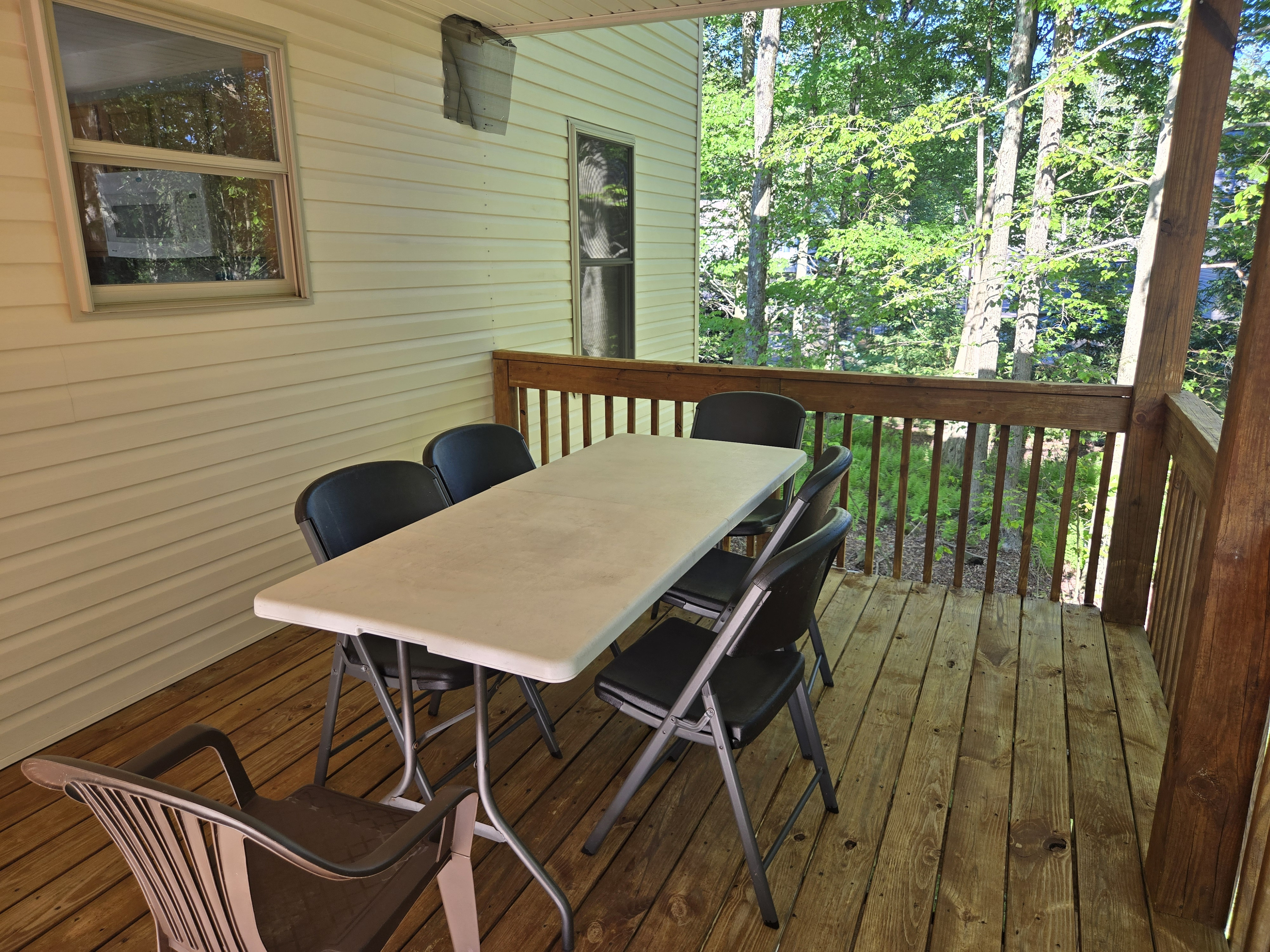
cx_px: 635
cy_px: 476
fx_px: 844
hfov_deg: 73.9
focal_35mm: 23
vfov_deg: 58.9
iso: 32
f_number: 1.8
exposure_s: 1/180
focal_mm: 5.4
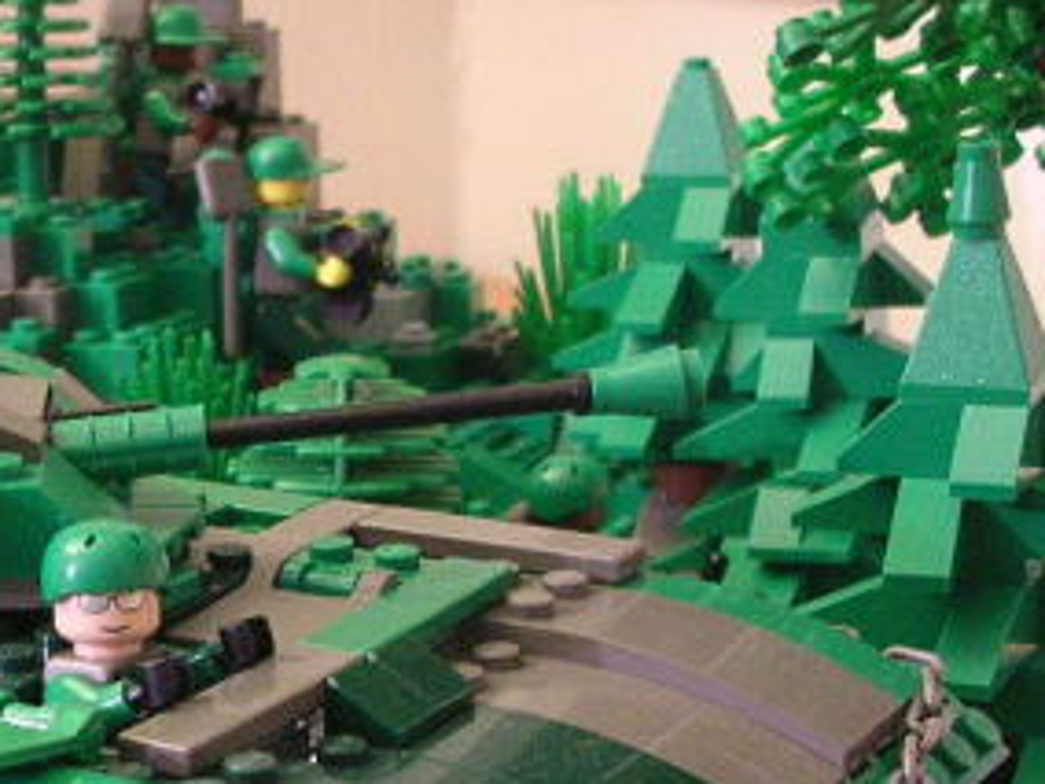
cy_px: 497
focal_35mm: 97
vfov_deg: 15.2
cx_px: -70
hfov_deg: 19.5
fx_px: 2928
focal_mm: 6.6
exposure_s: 1/1.5
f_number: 3
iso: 400
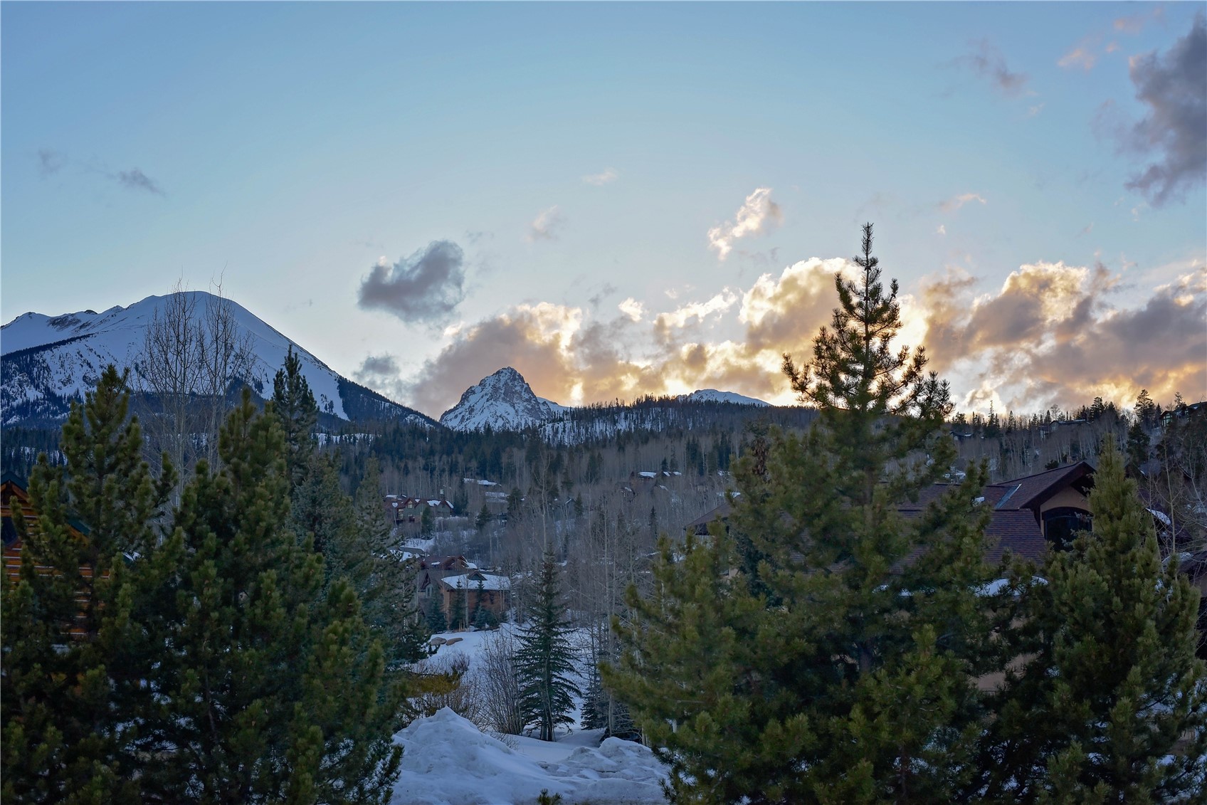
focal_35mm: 50
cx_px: 604
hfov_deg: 39.6
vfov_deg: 27.0
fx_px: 1676
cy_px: 402
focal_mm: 50
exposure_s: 1/200
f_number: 7.1
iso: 250
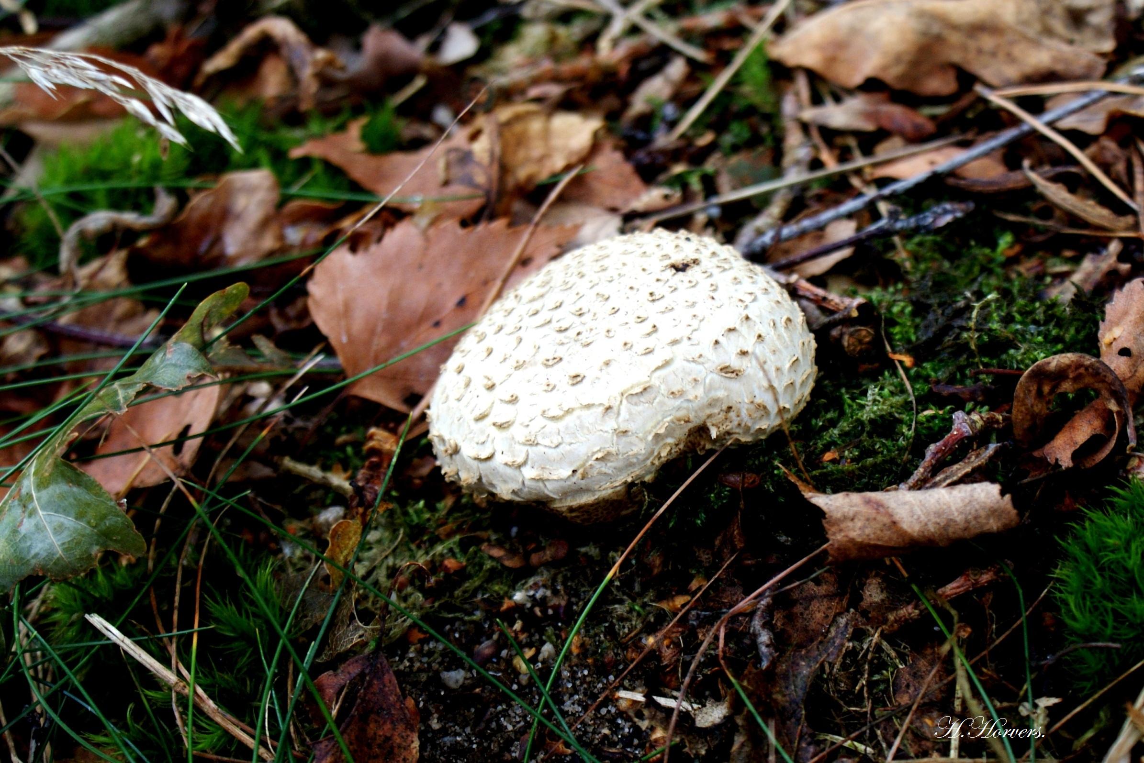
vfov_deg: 22.6
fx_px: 1907
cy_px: 382
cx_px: 572
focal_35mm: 60
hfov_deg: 33.4
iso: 250
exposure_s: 1/80
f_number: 5.6
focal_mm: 40
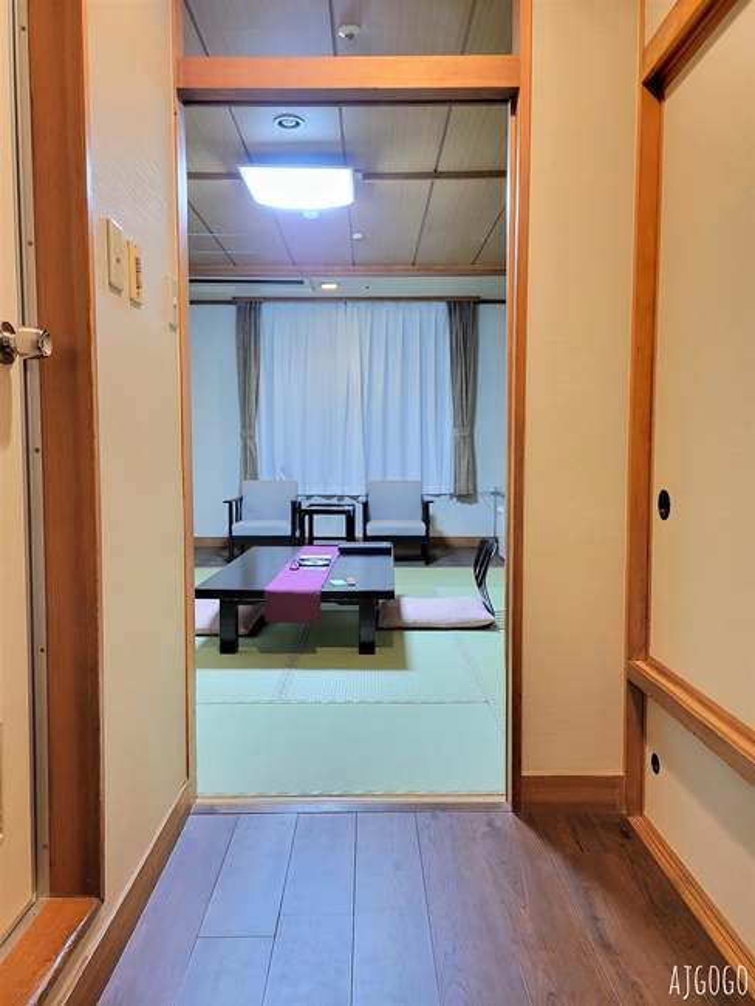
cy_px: 503
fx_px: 756
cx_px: 378
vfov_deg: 67.3
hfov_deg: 53.1
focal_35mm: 26
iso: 500
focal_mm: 5.4
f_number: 1.8
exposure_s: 1/50
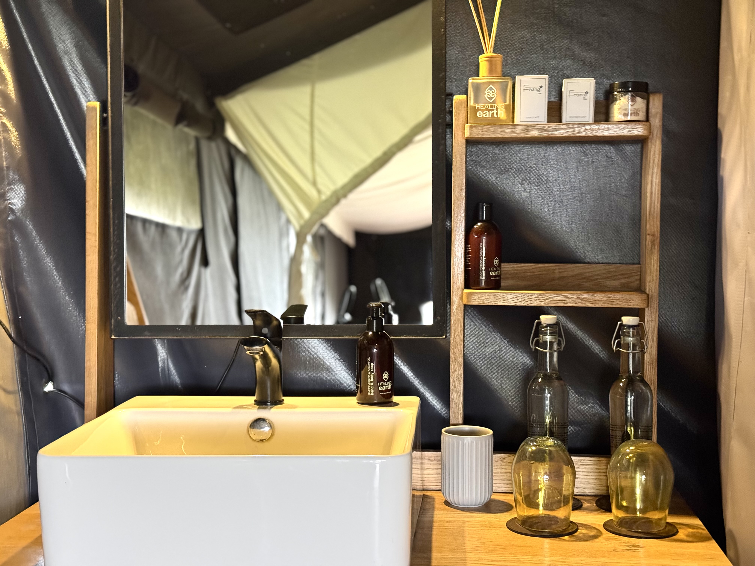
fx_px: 1047
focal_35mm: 48
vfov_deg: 30.3
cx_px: 378
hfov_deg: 39.7
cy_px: 283
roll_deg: +0.6
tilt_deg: -4.4
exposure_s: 1/33
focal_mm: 6.76
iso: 500
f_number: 1.78
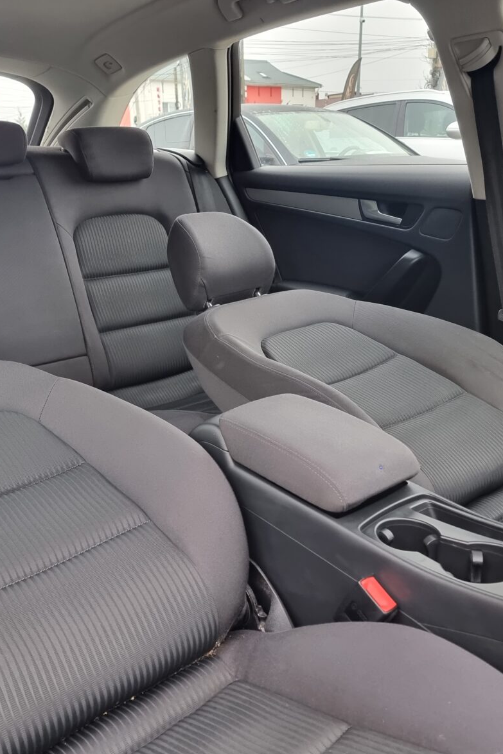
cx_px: 208
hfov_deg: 38.8
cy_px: 382
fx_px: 713
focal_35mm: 34
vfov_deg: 55.8
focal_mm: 6.7
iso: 250
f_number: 1.8
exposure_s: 1/100
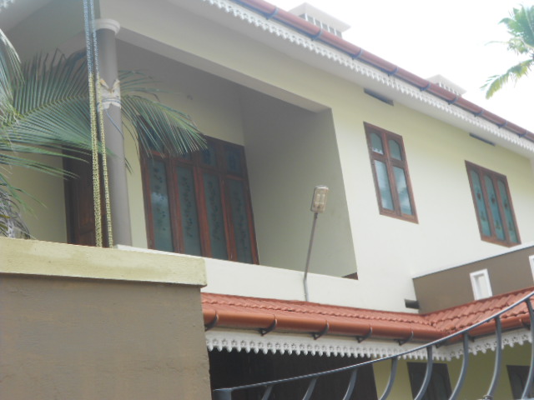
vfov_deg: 26.1
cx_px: 267
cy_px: 200
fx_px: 864
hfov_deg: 34.3
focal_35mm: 56
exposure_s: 1/80
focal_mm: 10.3
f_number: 4.9
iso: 80
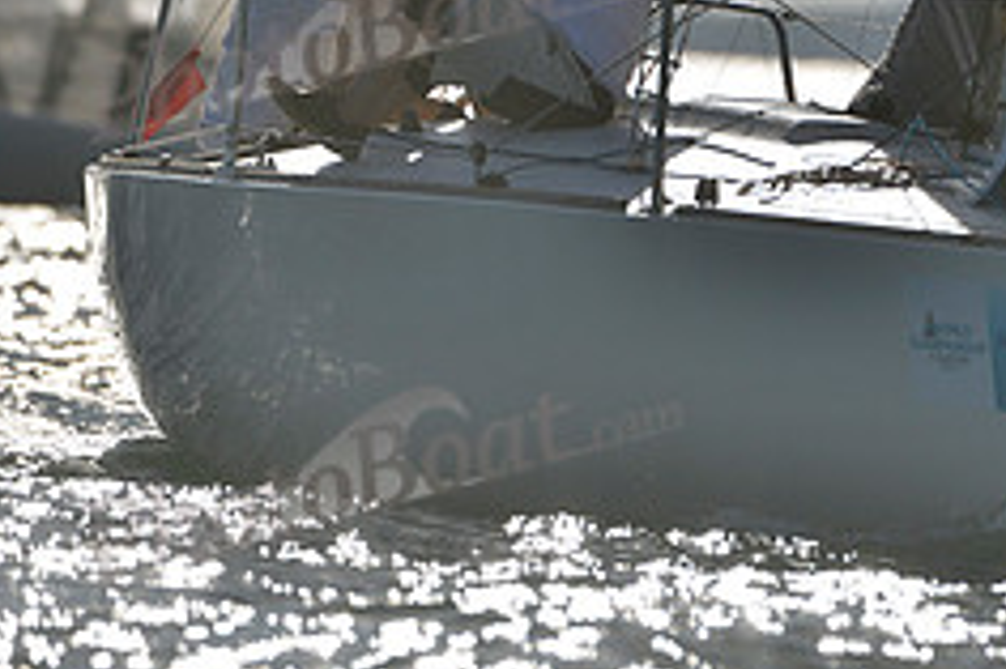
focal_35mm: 985
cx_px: 908
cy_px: 194
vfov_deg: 1.4
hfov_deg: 2.1
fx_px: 27505
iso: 200
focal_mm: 400
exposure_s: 1/6400
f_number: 4.5
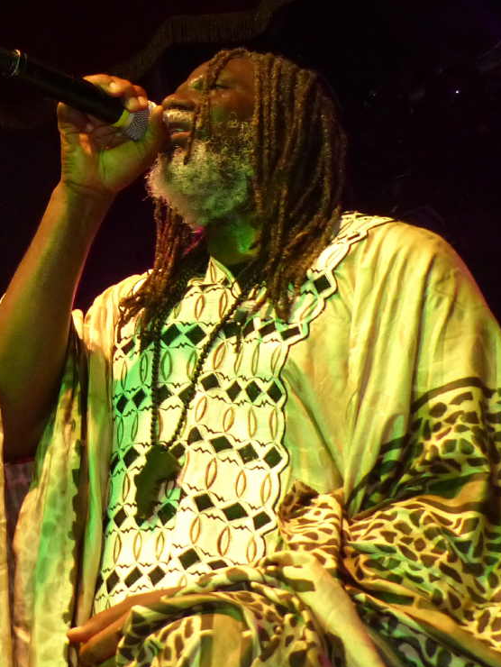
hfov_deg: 29.1
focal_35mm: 50
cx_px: 194
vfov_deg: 38.1
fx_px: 964
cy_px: 363
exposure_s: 1/60
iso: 400
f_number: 2.8
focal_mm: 6.6
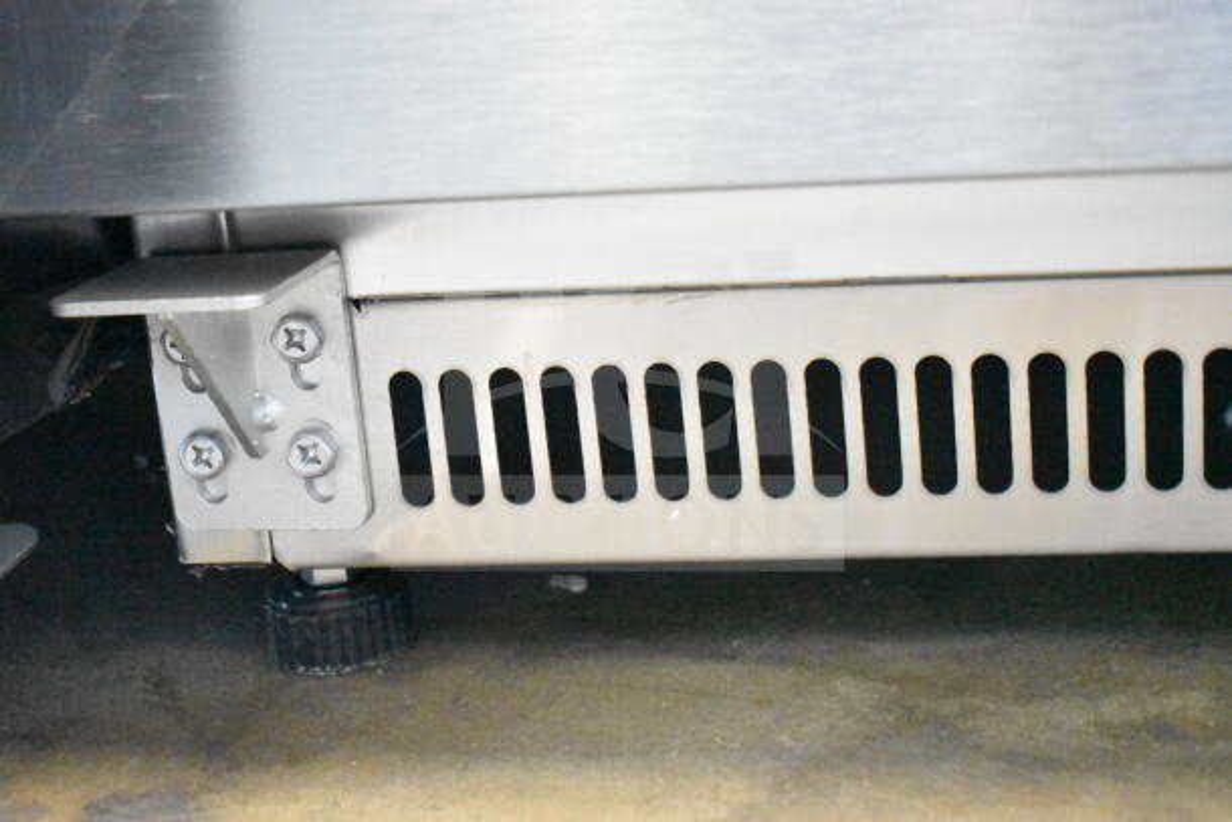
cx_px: 616
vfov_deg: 23.8
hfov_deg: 35.0
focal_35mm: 57
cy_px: 411
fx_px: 1951
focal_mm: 38
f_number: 4.8
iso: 25600
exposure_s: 1/60
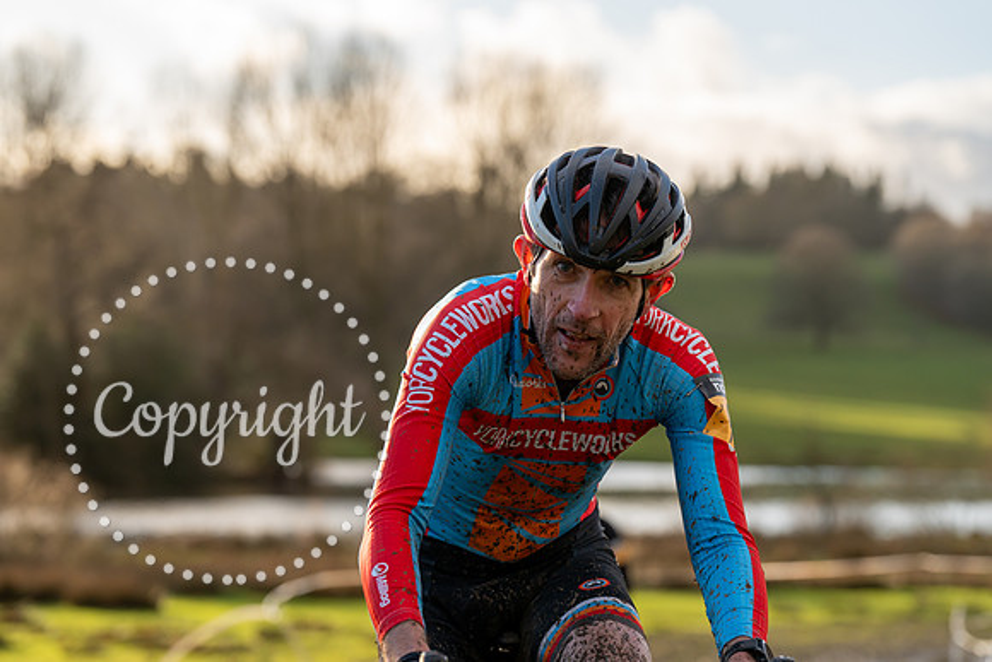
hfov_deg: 19.5
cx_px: 496
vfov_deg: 13.0
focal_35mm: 105
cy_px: 331
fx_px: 2894
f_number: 4
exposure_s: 1/1000
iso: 250
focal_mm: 105
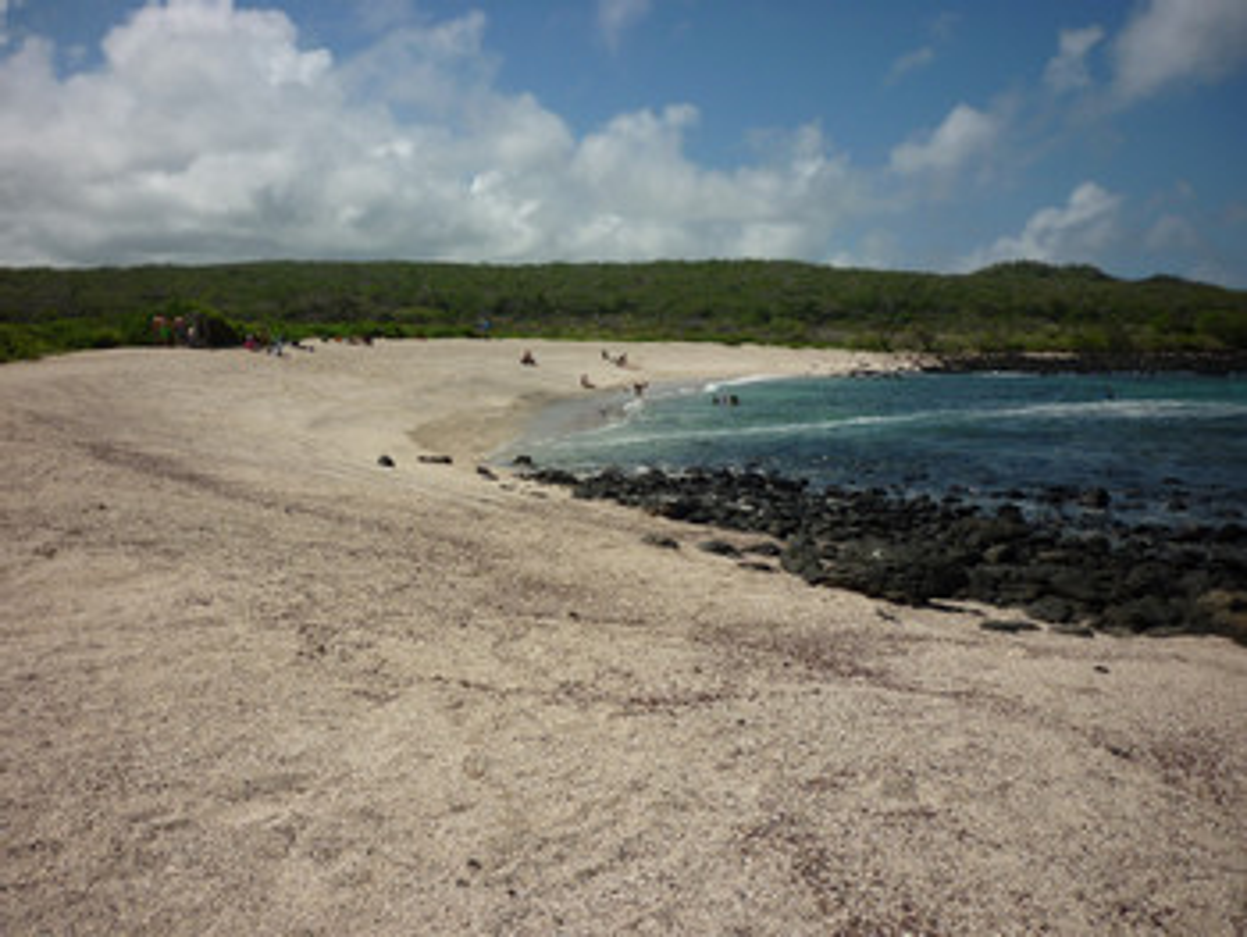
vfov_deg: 43.0
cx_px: 624
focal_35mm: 33
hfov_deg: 55.3
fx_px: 1190
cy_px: 468
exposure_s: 1/400
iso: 80
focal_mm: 5.5
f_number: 8
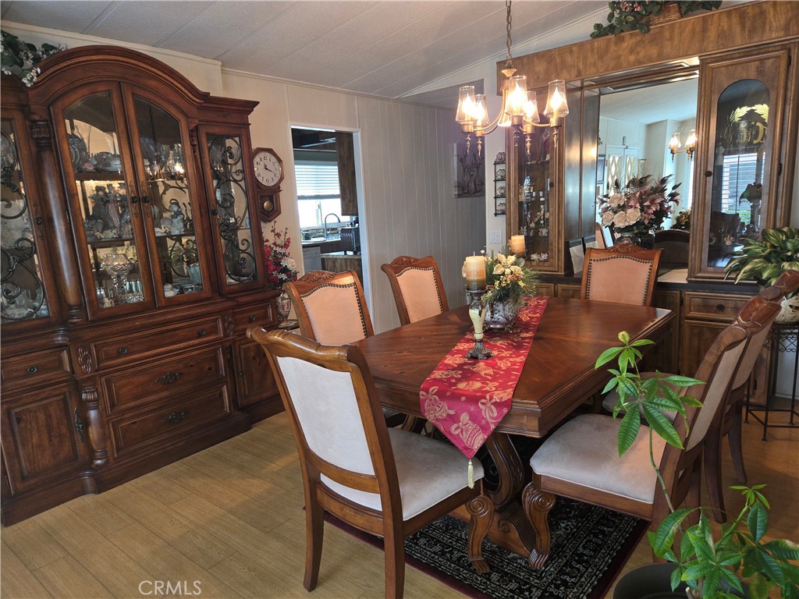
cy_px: 300
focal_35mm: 23
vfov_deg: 58.9
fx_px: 531
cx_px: 400
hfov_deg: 73.9
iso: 125
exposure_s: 1/40
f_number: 1.8
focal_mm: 5.4
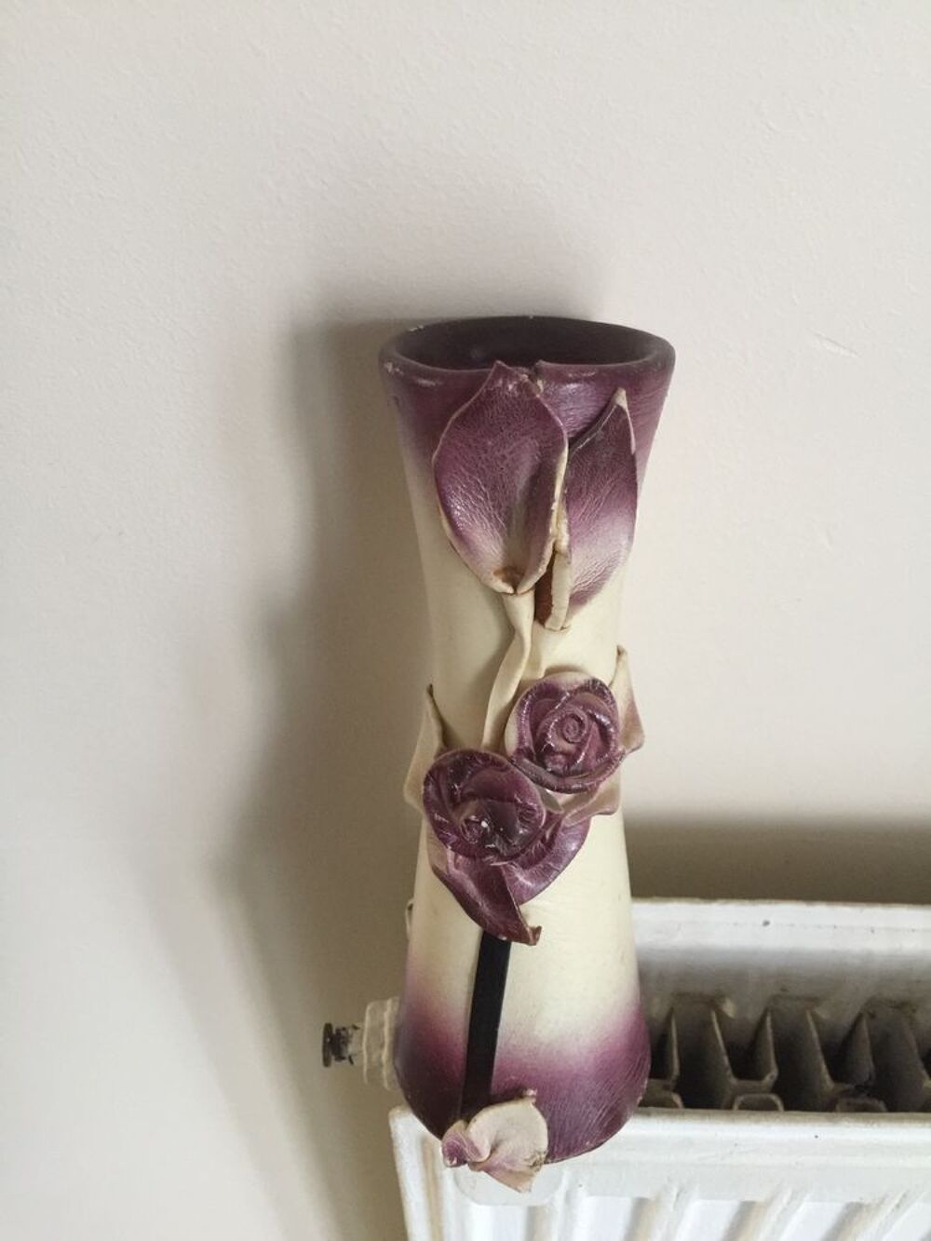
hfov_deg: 48.2
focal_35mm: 29
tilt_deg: -43.2
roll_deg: +2.7
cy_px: 620
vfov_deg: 61.7
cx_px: 466
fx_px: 1040
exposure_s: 1/8
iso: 125
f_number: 2.2
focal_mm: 4.15
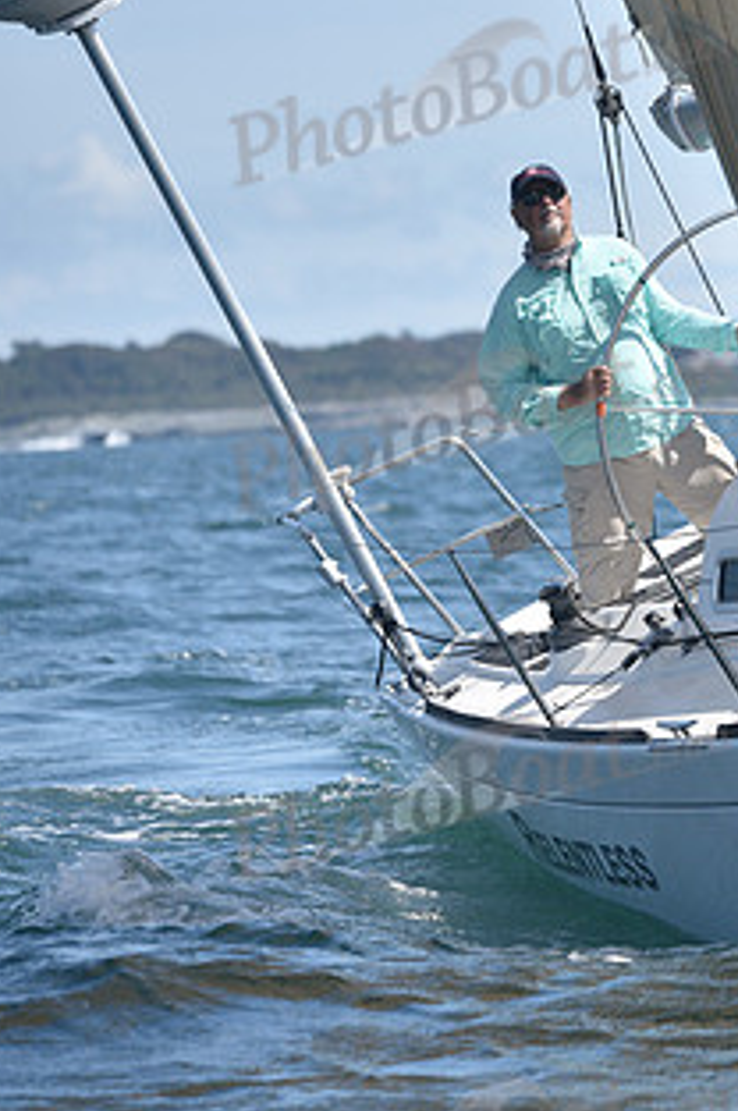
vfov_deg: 6.9
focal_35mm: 297
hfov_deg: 4.6
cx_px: 915
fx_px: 9152
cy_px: 556
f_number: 5
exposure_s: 1/1000
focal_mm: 160
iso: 250
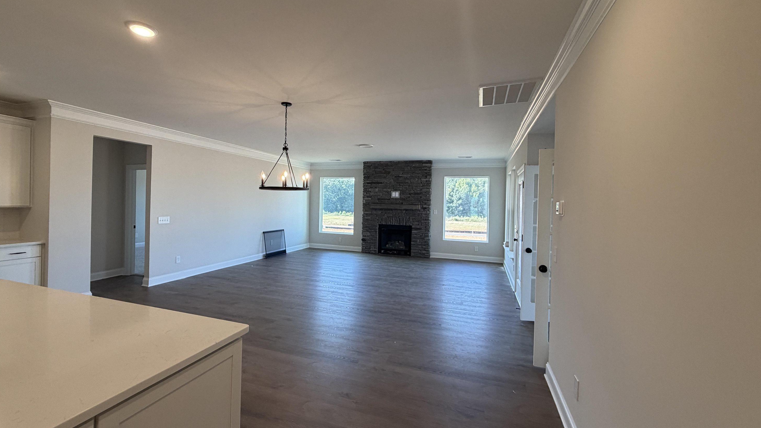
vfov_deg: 67.0
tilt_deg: -0.1
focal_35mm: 16
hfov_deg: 99.3
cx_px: 367
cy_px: 204
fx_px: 323
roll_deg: -0.5
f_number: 2.2
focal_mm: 2.22
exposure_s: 1/120
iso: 160
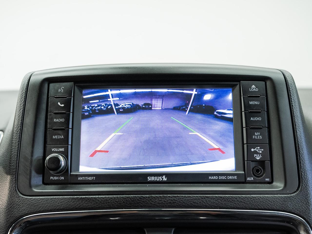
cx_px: 157
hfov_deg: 45.7
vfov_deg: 35.1
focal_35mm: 41
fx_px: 370
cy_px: 126
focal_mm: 34
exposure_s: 1/40
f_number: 4
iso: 1000
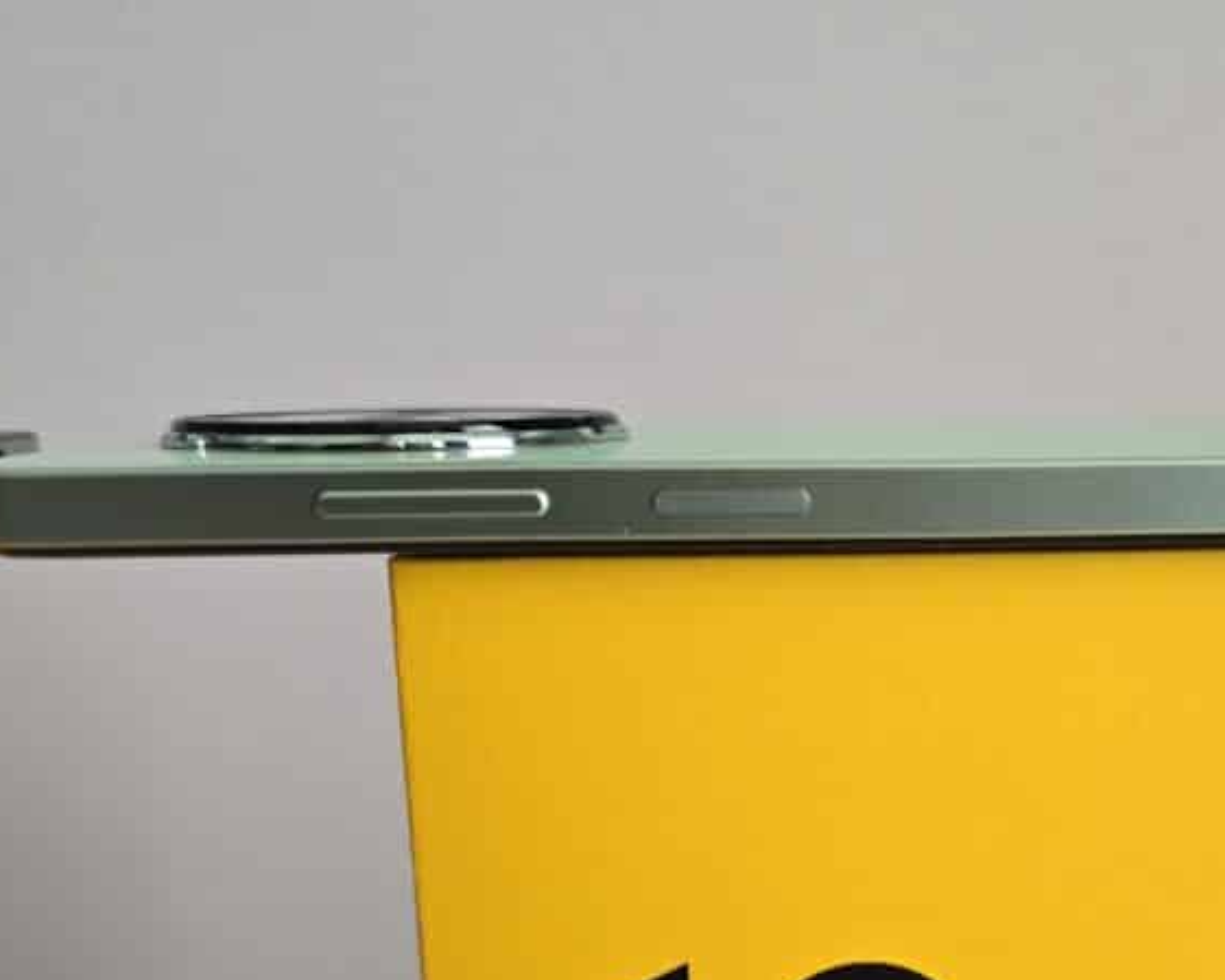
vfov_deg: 35.6
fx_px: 1487
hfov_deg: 43.3
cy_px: 746
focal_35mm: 41
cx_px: 921
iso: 400
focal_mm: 6.3
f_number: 1.7
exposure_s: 1/120
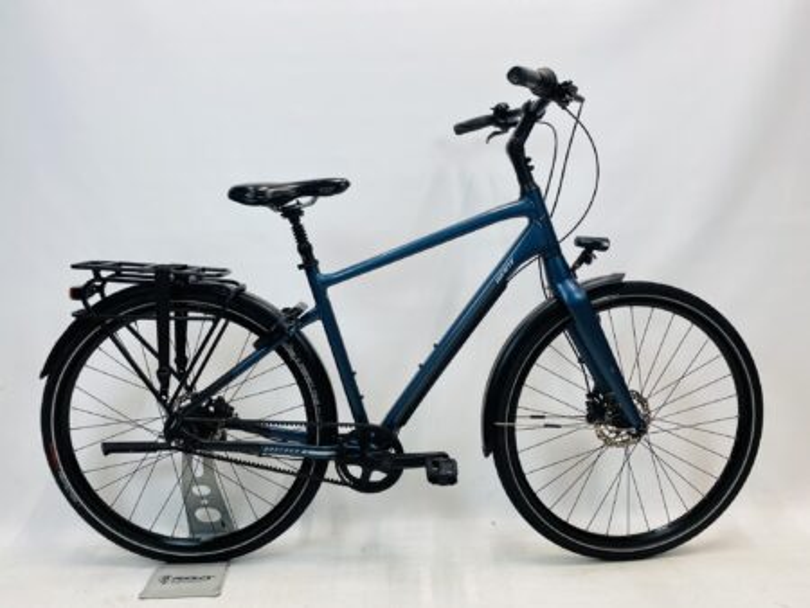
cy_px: 304
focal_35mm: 26
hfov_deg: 67.3
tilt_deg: -7.2
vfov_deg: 53.1
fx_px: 609
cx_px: 405
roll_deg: +1.2
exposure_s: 1/100
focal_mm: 4.25
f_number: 1.8
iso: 50
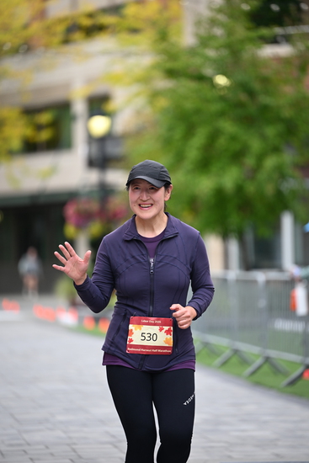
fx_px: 2316
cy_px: 232
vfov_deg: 11.4
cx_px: 154
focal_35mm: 180
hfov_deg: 7.6
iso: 640
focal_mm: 180
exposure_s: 1/1600
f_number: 2.8
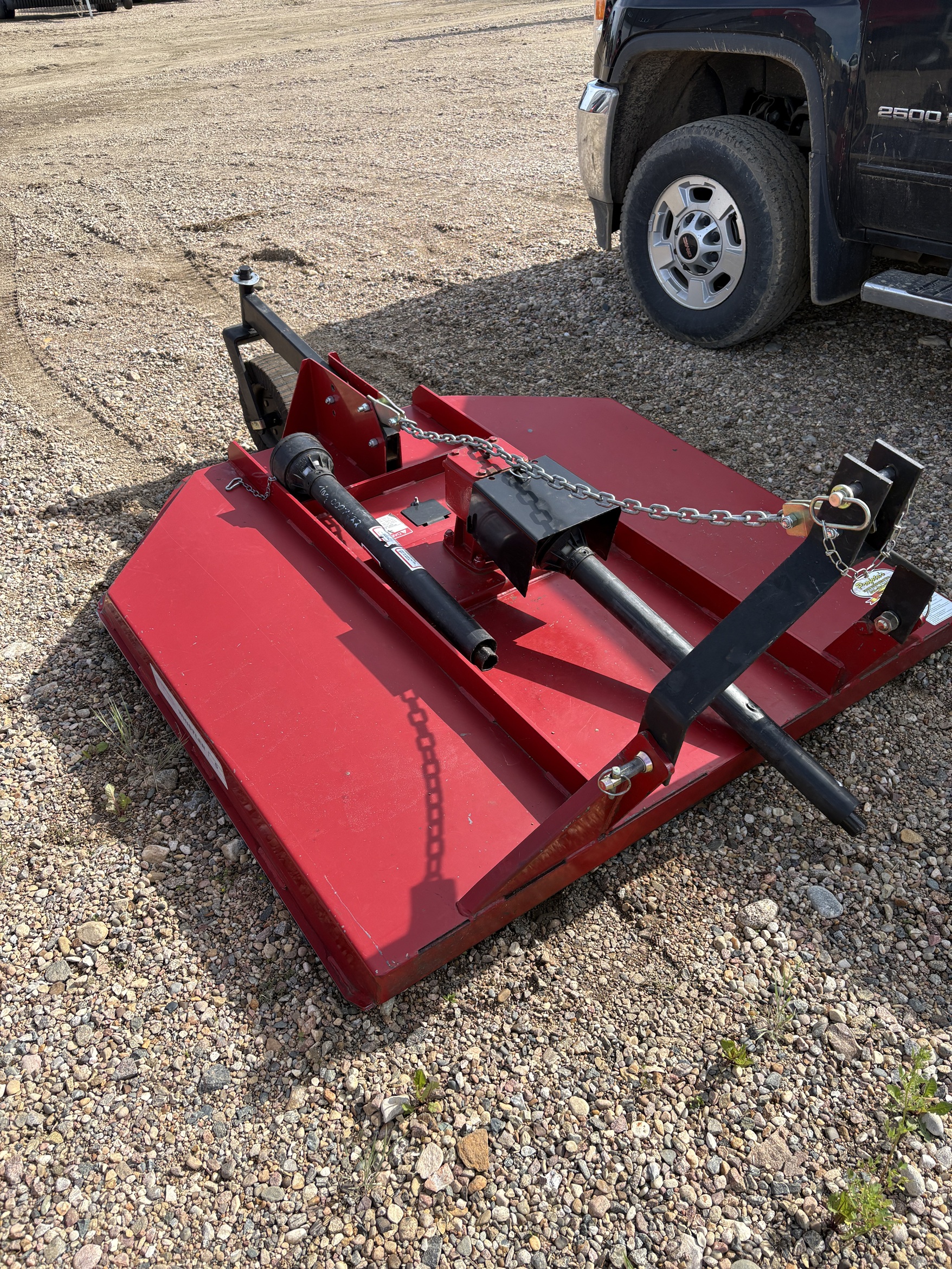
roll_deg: +2.9
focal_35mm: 26
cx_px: 476
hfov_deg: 53.1
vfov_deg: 67.3
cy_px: 634
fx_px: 953
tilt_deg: -36.1
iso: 50
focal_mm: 5.96
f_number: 1.6
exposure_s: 1/1287
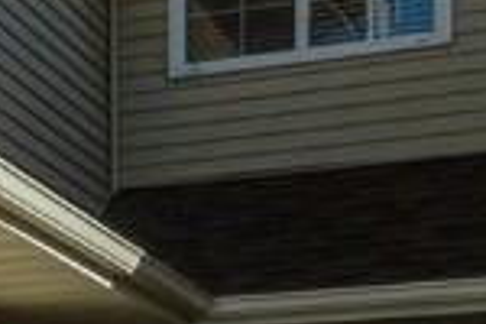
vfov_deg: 8.5
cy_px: 62
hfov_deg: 8.3
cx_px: -1367
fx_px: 2173
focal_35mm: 161
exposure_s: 1/640
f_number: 10
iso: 400
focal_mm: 21
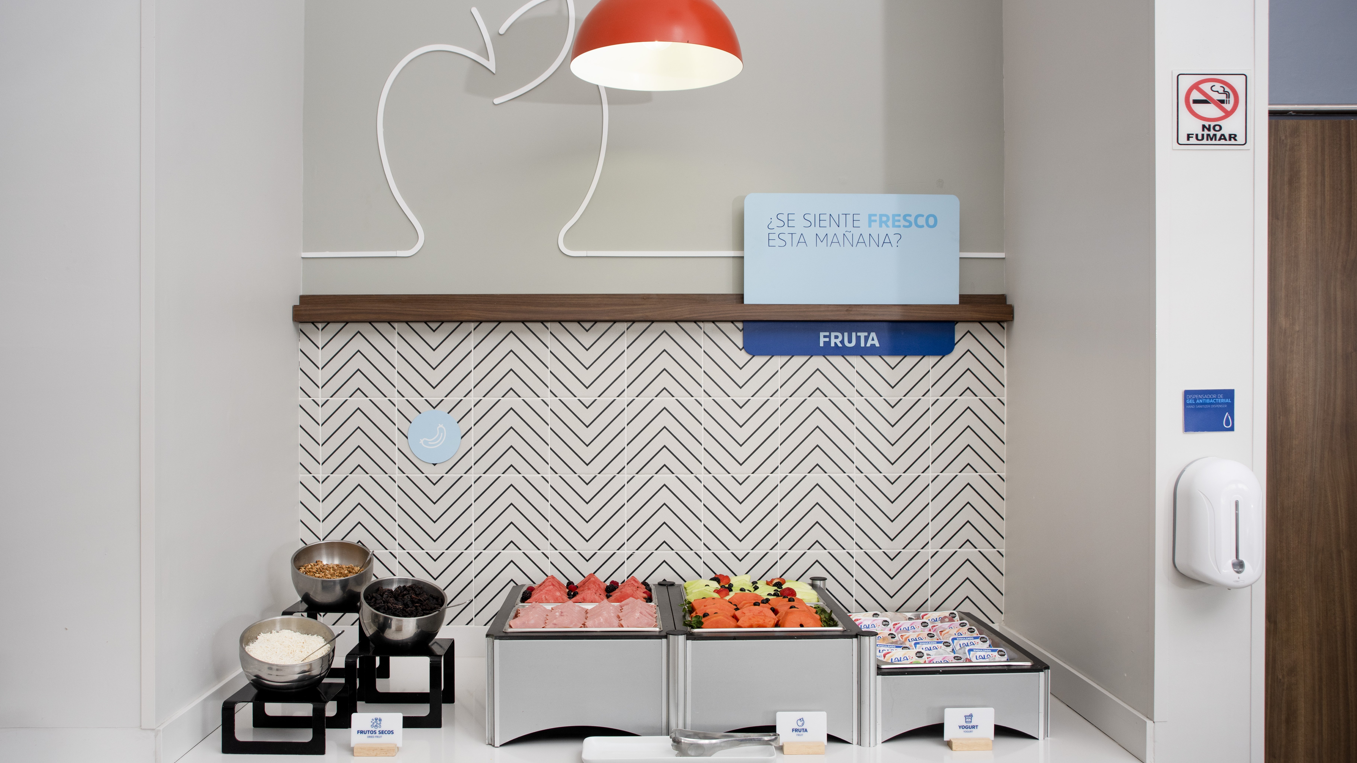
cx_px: 677
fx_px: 2842
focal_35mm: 79
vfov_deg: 15.3
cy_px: 378
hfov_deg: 26.9
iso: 200
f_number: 8
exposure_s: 1/50
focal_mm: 75
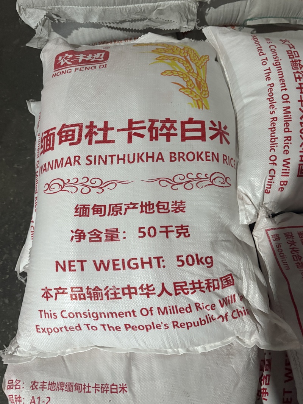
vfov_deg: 67.3
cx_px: 152
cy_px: 202
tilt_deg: -72.2
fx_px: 304
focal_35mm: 26
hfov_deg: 53.1
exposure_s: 1/37
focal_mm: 5.96
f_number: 1.6
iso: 640
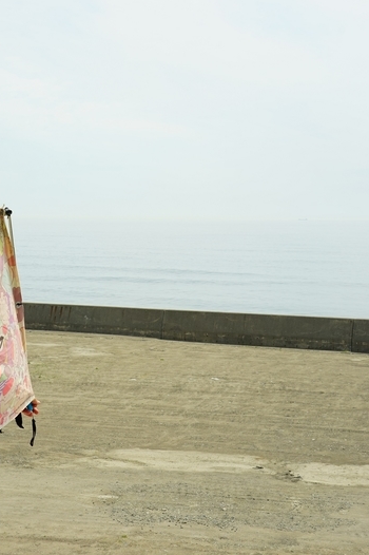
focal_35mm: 67
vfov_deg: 30.1
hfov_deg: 19.9
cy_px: 275
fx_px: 1031
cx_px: 39
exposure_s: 1/160
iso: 100
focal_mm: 44
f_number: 11
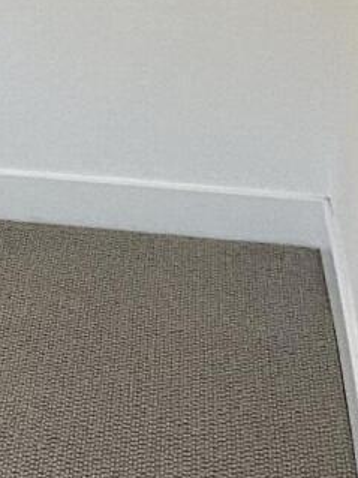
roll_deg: +0.7
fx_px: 2249
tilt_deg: -13.4
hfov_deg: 8.2
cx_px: -568
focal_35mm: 163
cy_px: -45
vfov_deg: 11.9
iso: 160
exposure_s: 1/60
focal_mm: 4.25
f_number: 1.8
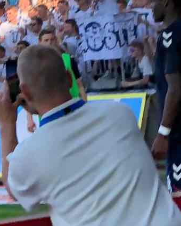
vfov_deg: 6.9
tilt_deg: +7.3
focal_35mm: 272
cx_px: 245
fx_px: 1819
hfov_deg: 5.7
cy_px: -223
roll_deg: +5.6
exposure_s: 1/231
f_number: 2.4
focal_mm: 6
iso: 16
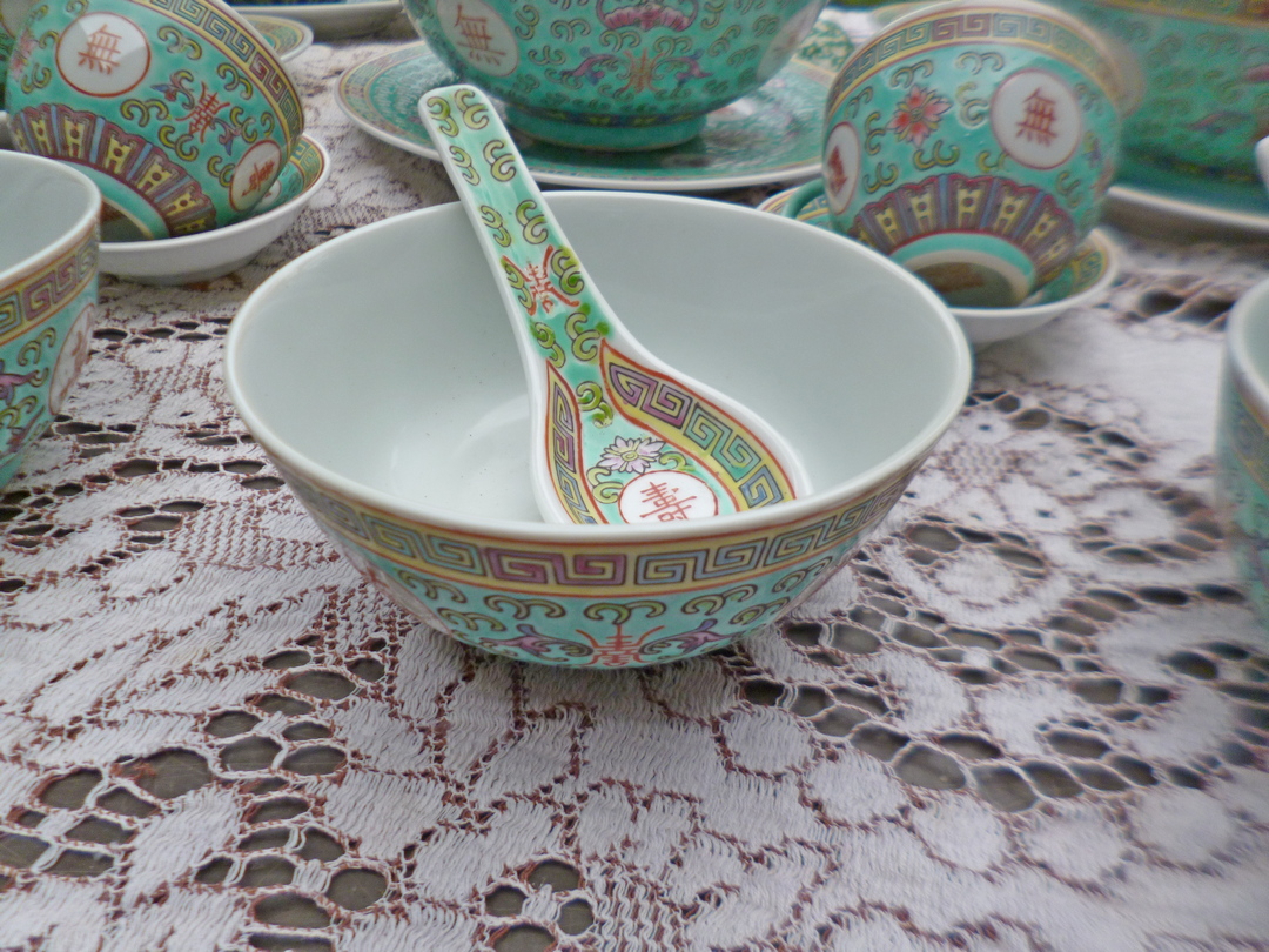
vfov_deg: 56.8
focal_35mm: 24
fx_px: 880
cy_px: 476
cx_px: 634
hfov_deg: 71.6
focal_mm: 4.3
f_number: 2.5
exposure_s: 1/125
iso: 100
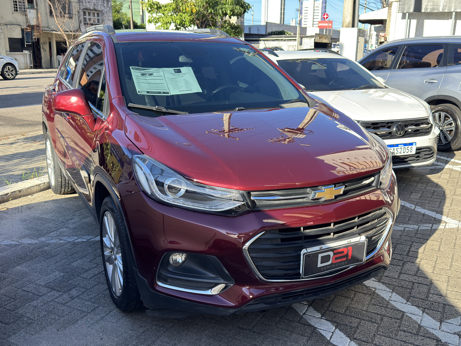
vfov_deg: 40.7
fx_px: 466
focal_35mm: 35
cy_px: 173
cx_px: 230
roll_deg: +0.0
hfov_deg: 52.6
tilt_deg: -14.3
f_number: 1.78
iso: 100
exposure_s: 1/969
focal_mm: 6.76
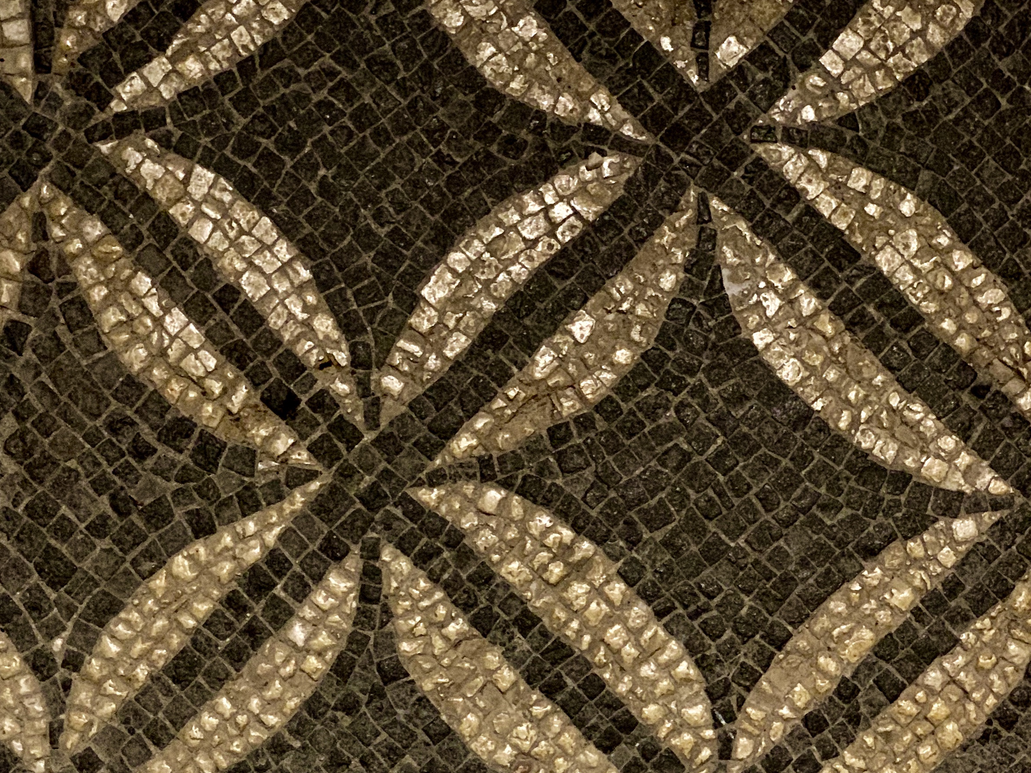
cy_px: 875
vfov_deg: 15.9
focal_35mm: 90
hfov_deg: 21.7
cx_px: 362
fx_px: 2680
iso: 500
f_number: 2.4
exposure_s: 1/47
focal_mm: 6
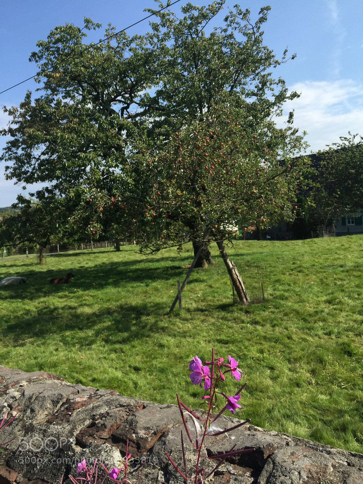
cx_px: 182
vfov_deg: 61.7
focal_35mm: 29
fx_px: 405
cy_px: 242
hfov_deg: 48.2
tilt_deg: -2.0
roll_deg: +3.4
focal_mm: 4.15
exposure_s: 1/1582
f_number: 2.2
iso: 32
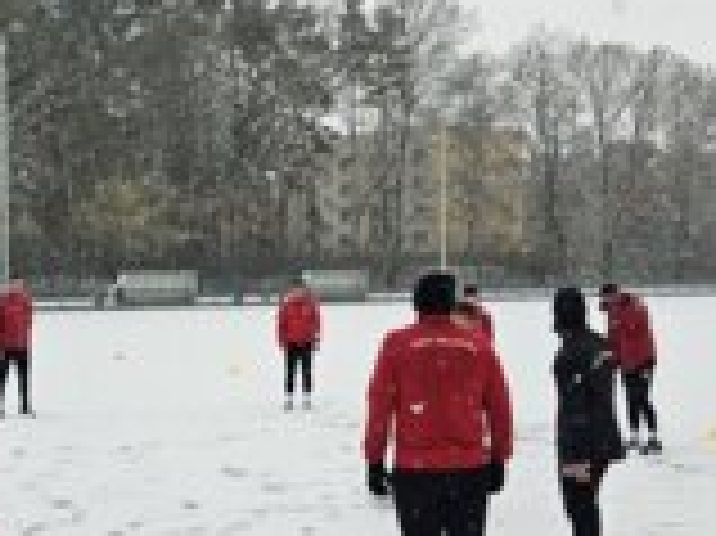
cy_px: 284
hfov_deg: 33.0
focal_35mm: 58
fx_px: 1199
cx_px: 252
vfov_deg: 25.2
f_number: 1.8
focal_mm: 5.4
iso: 25
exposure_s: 1/279
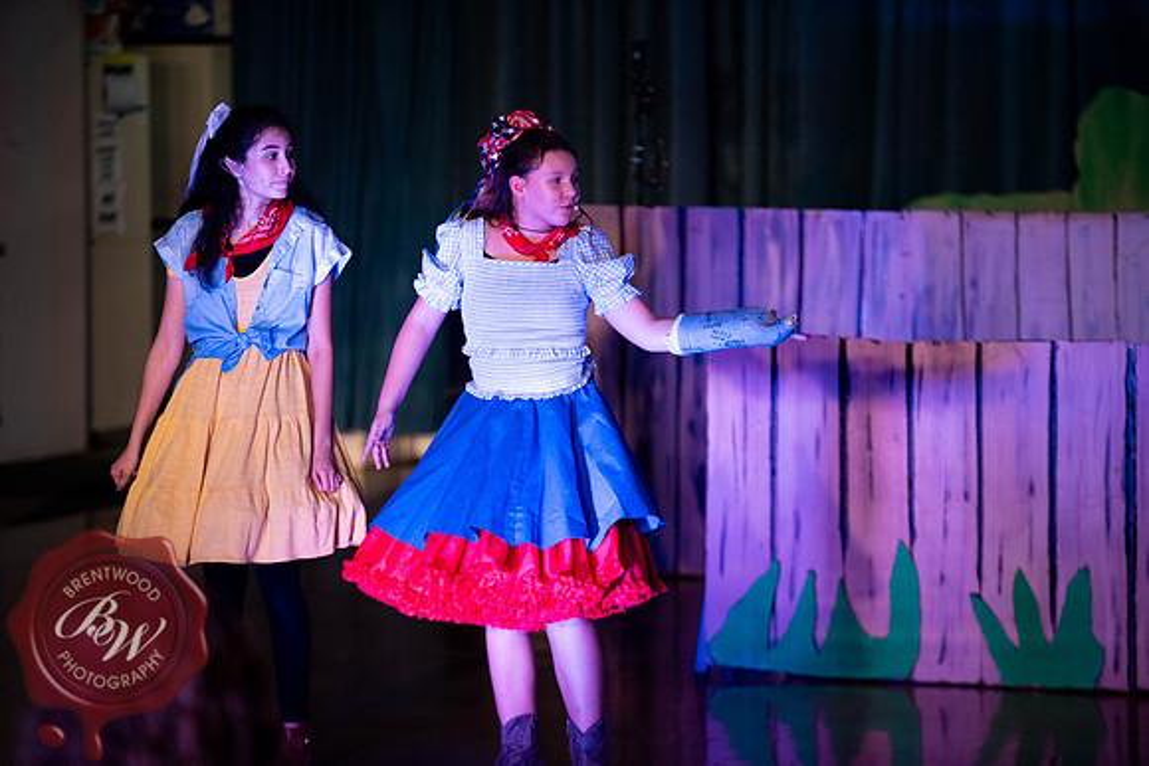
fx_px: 5427
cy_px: 383
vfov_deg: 8.1
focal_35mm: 170
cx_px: 574
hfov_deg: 12.1
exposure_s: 1/200
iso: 1000
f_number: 2.8
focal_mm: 170
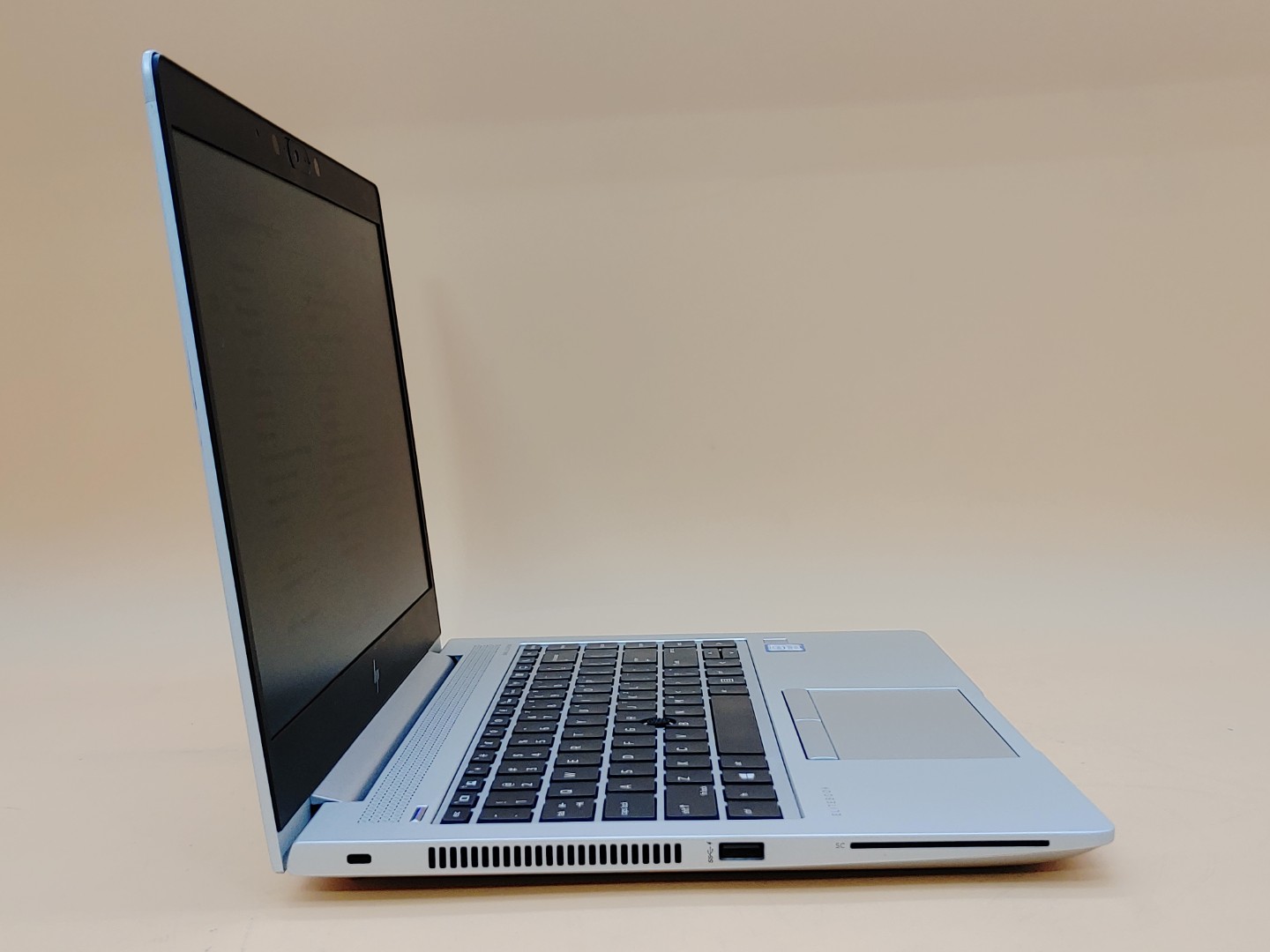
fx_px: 1504
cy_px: 476
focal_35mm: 41
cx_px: 635
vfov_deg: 35.1
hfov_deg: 45.8
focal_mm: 4.36
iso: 50
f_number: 1.8
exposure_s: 1/77
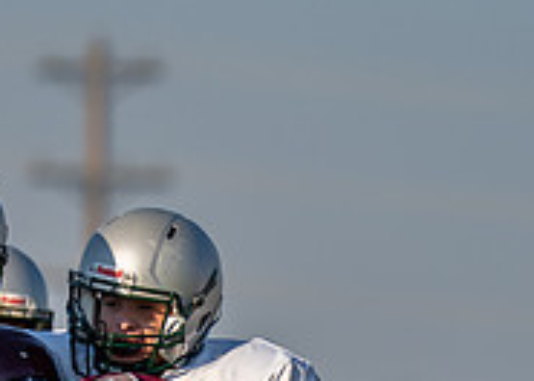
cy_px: 514
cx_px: 609
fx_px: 16207
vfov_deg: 1.3
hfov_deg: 1.9
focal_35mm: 1069
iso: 100
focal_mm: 200
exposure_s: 1/2500
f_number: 2.8
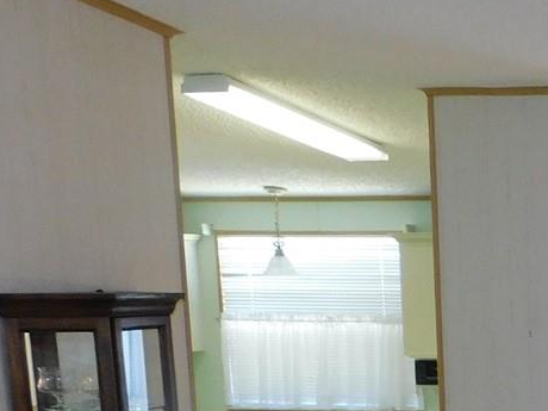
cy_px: 518
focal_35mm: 80
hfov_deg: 20.2
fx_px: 1266
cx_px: 871
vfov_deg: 17.4
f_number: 3
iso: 200
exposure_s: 1/30
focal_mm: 4
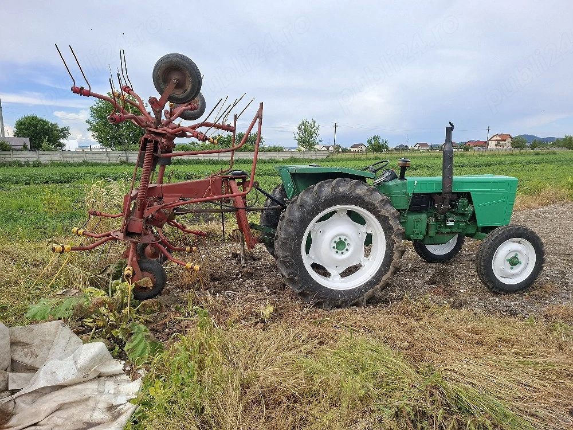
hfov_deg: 73.9
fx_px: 381
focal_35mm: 23
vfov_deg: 58.9
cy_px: 215
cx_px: 286
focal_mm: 5.54
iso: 50
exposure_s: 1/1429
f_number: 1.8
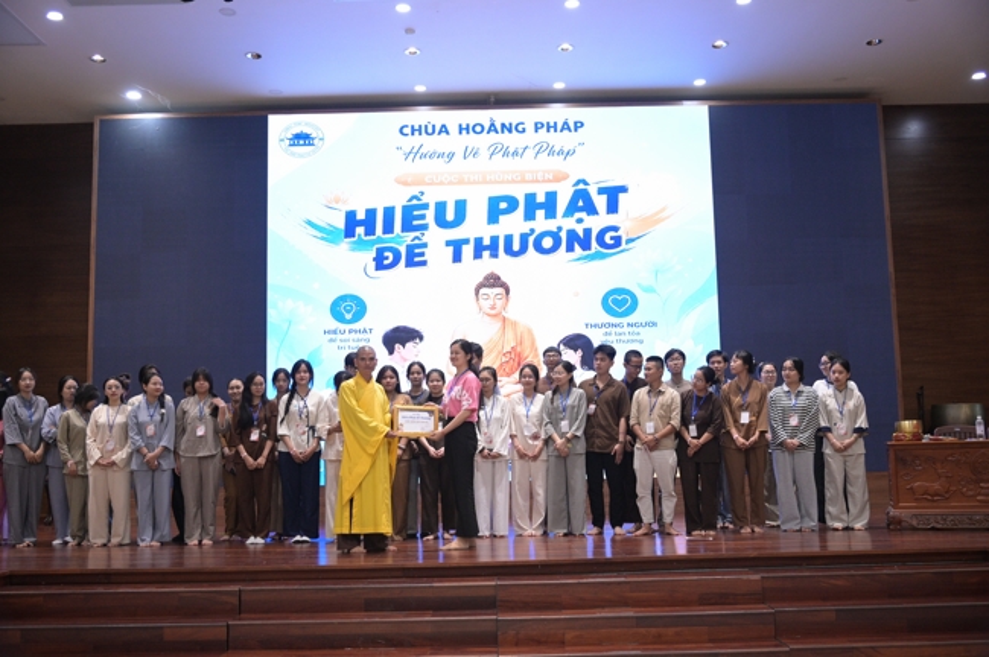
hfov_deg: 54.5
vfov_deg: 37.8
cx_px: 494
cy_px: 328
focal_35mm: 35
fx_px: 961
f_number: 4
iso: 4000
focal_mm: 35
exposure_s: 1/160
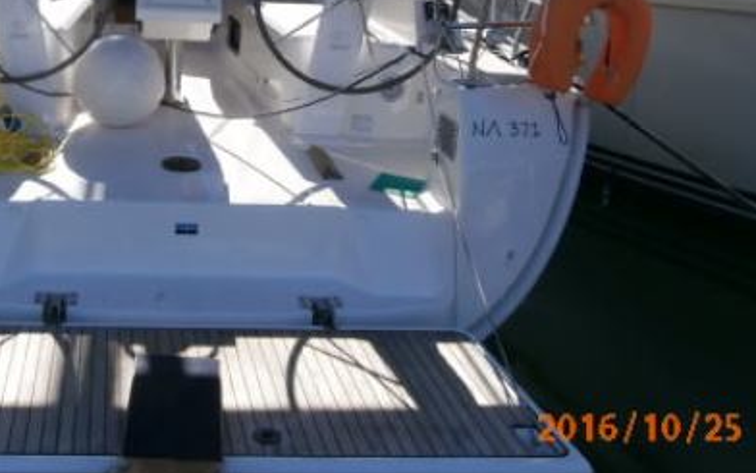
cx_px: 169
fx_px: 927
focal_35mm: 45
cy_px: 29
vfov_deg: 27.4
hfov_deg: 42.7
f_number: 7.9
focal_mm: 4.2
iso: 100
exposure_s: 1/200
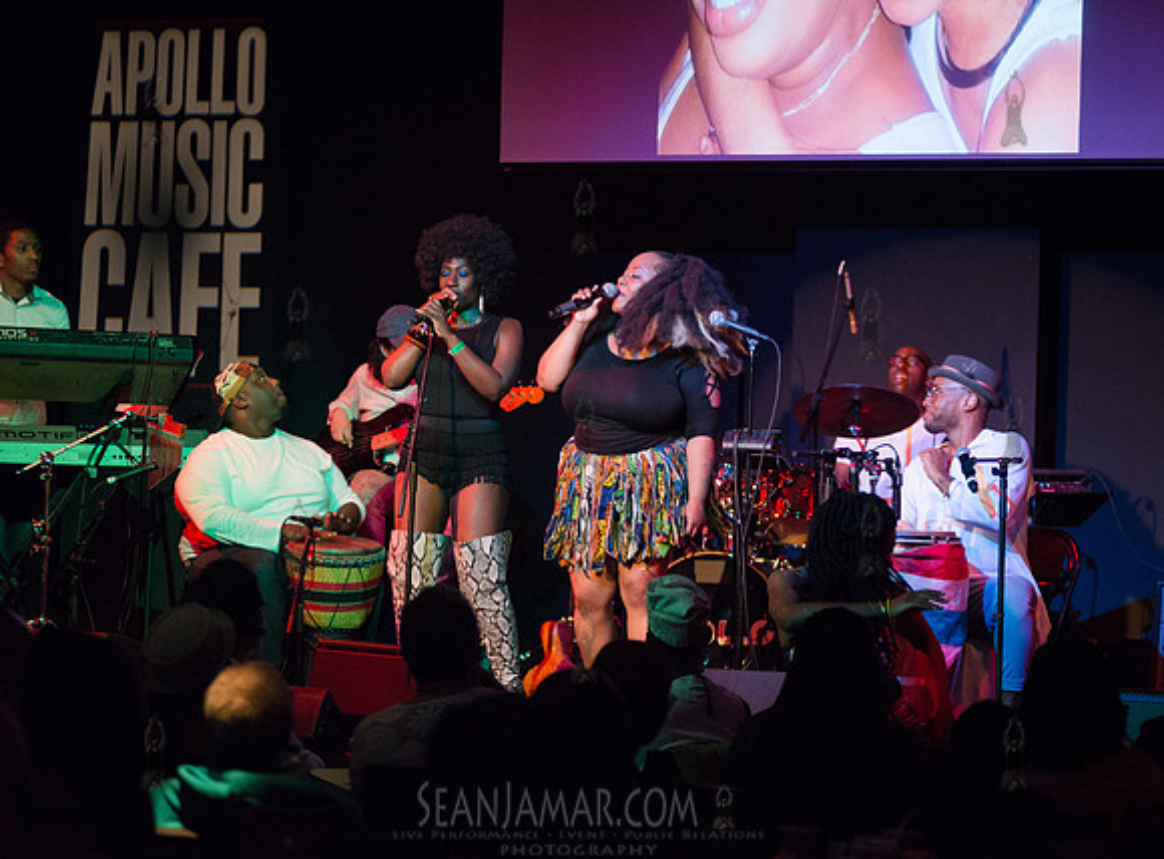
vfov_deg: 13.7
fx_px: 3573
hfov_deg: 18.5
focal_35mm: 107
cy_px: 430
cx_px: 643
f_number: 2.8
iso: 4000
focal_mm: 100
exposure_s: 1/200
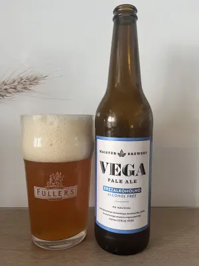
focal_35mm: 26
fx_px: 199
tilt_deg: -5.1
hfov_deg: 53.1
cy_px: 133
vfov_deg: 67.3
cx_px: 100
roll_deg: +0.9
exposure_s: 1/60
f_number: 1.6
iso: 200
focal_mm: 5.1
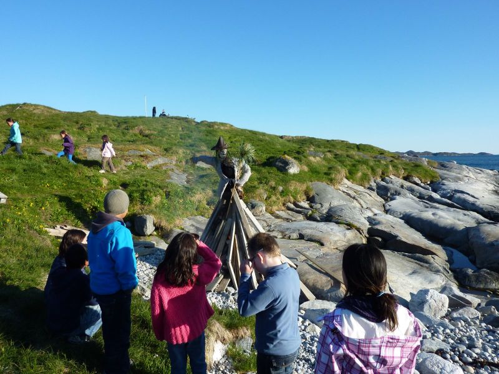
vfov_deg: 54.9
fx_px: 360
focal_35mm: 25
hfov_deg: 69.4
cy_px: 187
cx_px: 250
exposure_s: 1/500
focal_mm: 4.1
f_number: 4
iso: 80
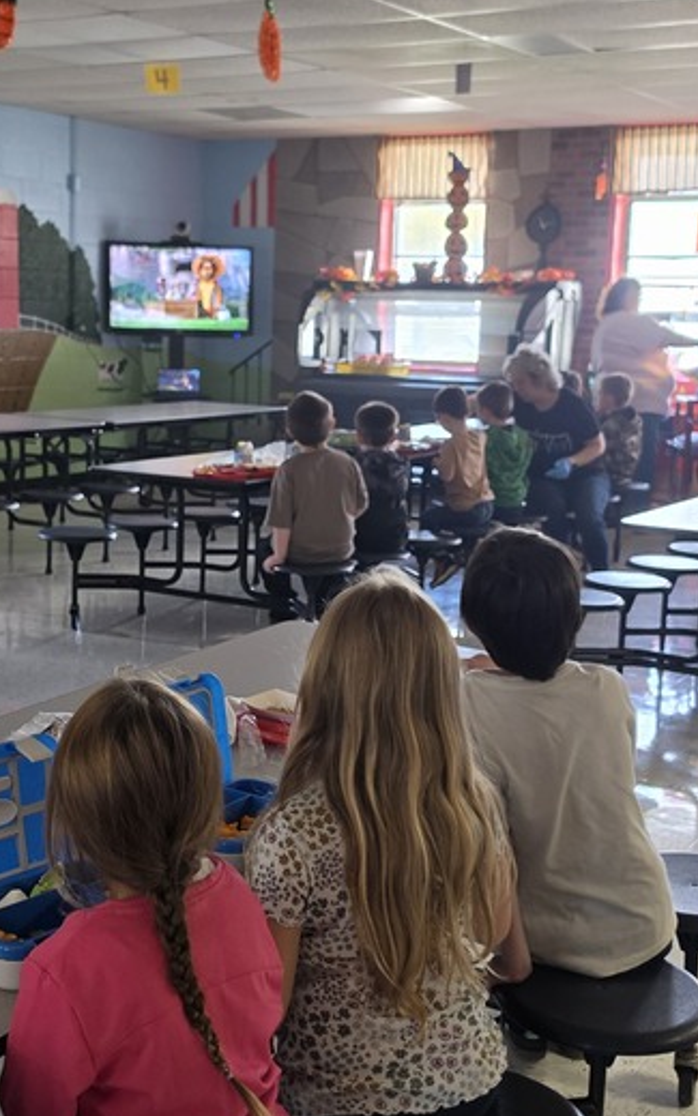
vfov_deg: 41.8
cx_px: 329
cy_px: 629
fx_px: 1461
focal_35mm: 48
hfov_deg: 26.9
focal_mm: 6.5
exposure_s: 1/120
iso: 200
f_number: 1.4
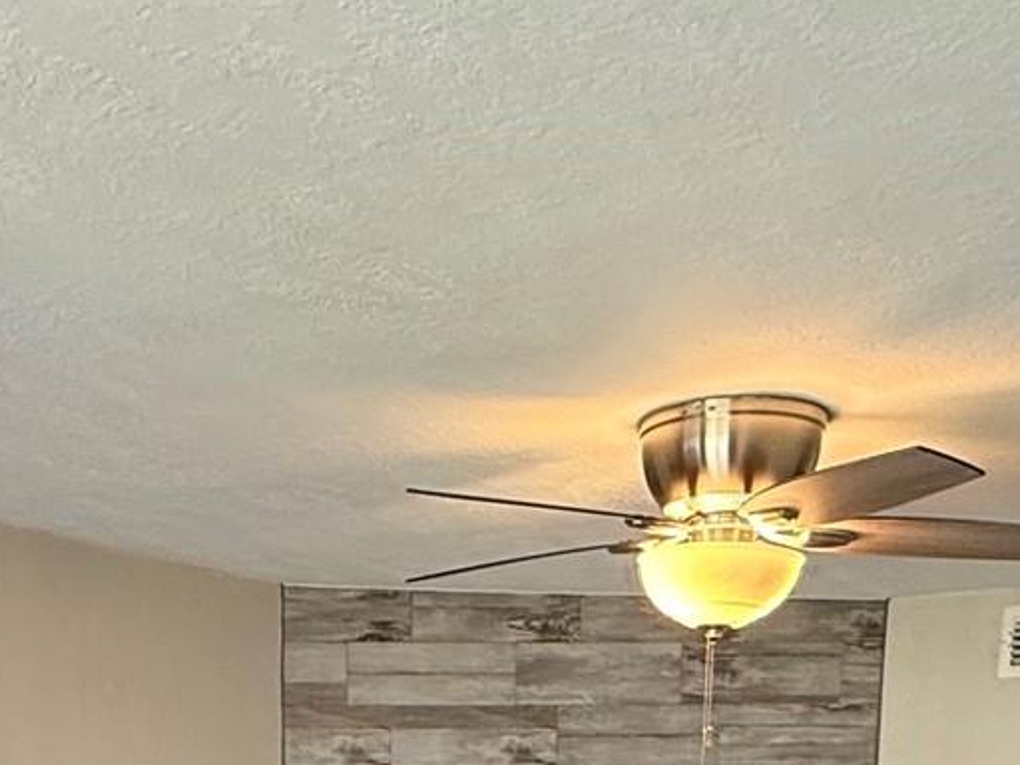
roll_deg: +0.7
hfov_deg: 33.8
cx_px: 277
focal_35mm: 56
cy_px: 1235
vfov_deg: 20.9
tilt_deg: -11.0
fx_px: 1650
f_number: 2.2
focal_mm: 2.22
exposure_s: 1/60
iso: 200
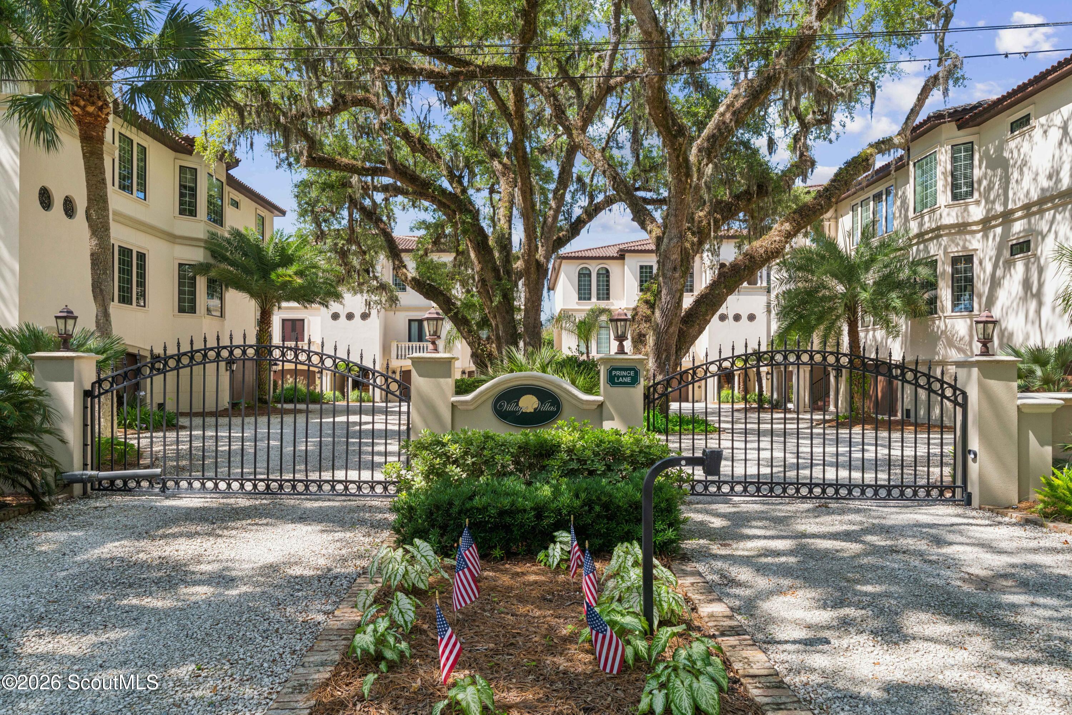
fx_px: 745
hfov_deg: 71.5
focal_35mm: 25
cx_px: 536
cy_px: 358
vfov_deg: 51.3
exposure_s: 1/320
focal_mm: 25
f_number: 8
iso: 250
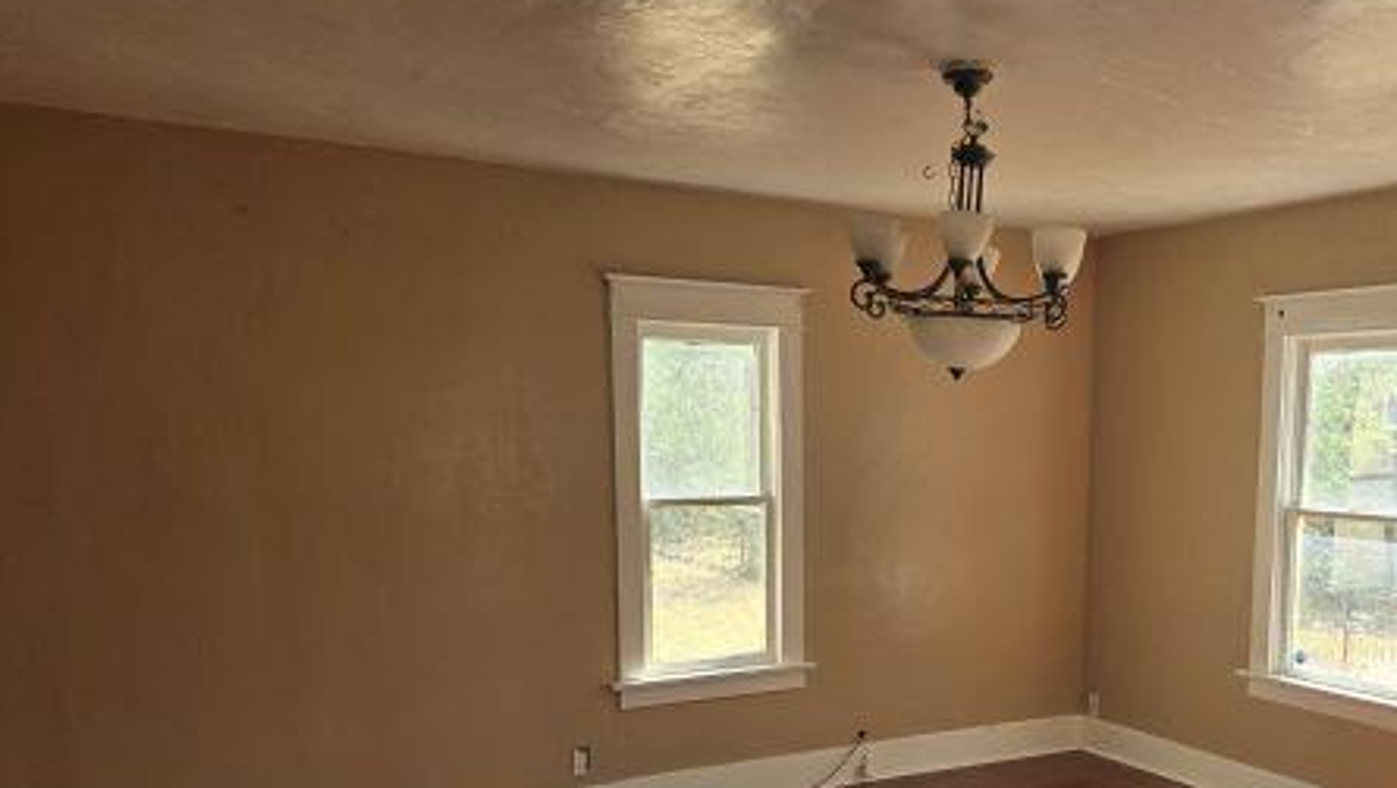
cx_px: 951
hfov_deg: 54.0
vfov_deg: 32.1
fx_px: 1334
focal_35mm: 36
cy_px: 612
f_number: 1.7
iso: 16
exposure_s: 1/180
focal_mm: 6.3
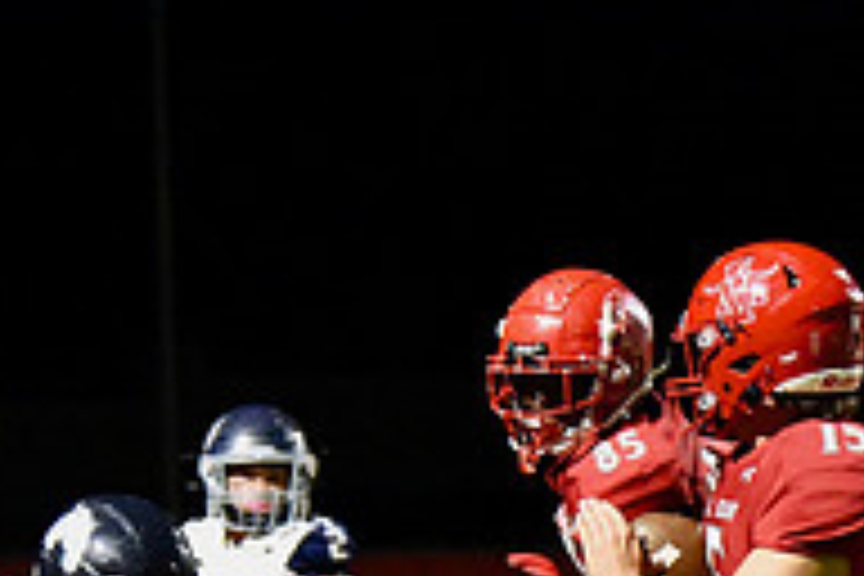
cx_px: 806
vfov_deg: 4.6
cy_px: 641
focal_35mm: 296
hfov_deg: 6.9
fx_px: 7103
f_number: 2.8
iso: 12800
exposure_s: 1/1000
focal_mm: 98
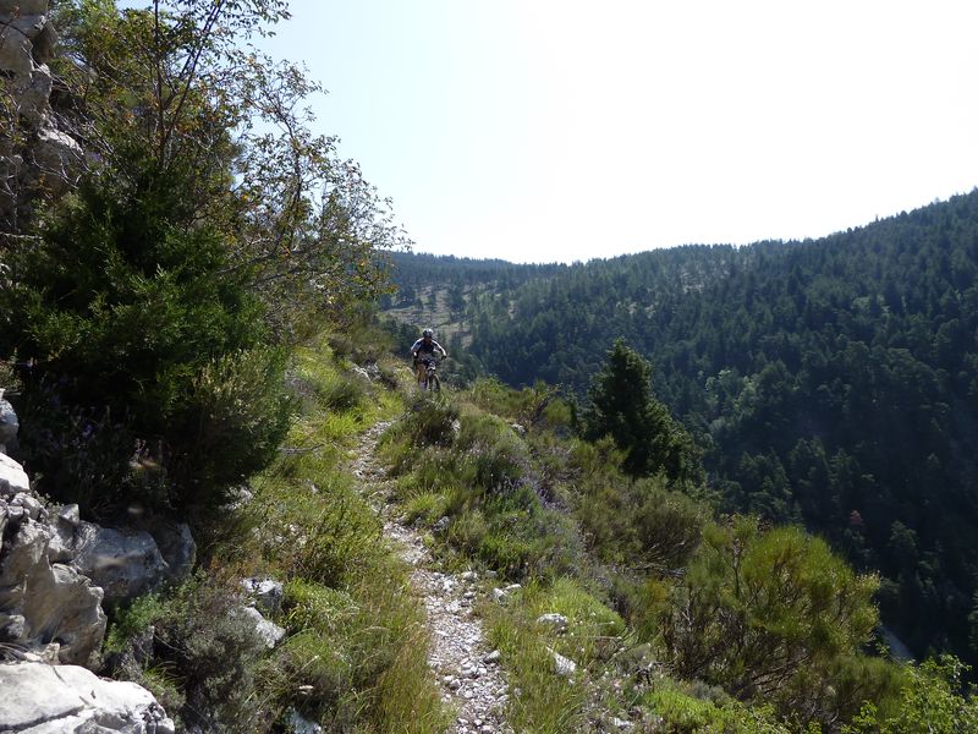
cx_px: 489
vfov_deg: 54.9
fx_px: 706
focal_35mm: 25
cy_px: 367
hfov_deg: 69.4
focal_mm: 4.1
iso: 80
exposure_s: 1/400
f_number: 4
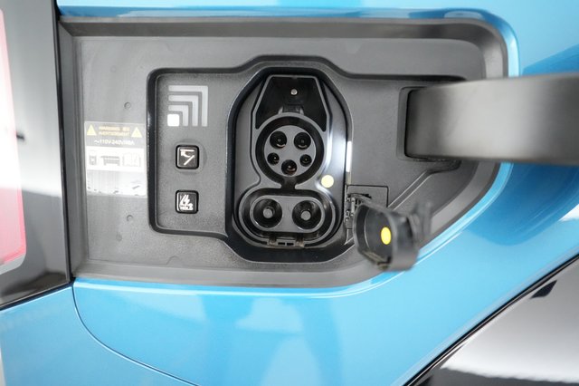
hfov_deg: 71.5
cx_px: 290
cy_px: 193
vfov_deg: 51.2
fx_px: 402
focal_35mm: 25
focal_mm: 25
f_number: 2.8
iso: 12800
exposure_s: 1/250
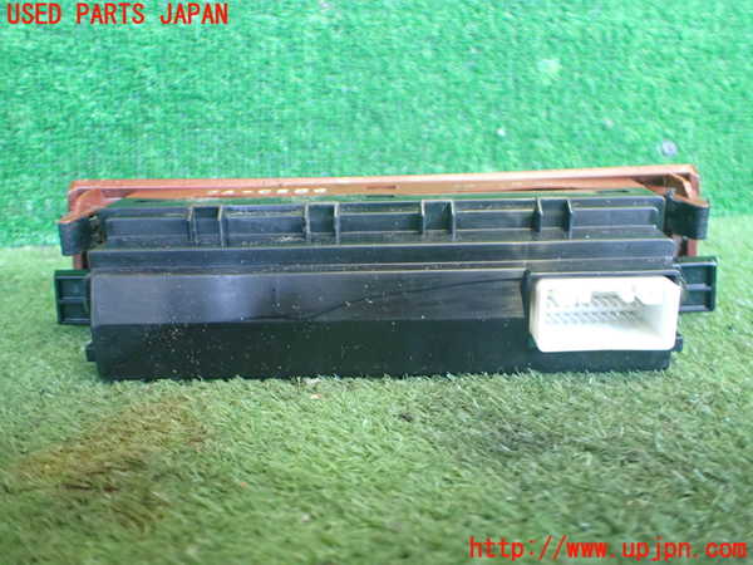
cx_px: 376
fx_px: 653
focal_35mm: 30
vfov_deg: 46.8
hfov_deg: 60.0
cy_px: 282
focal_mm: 5.4
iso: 800
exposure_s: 1/60
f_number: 2.3
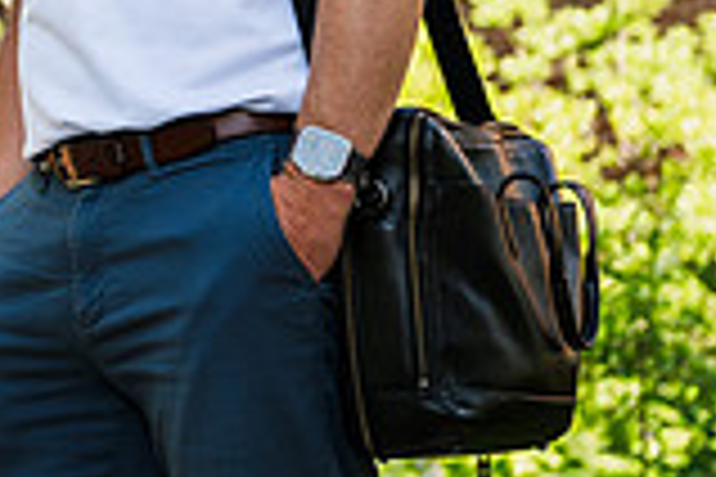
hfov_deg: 10.0
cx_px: -284
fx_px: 3977
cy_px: -340
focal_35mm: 200
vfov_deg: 6.7
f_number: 3.2
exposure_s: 1/320
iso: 100
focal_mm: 55
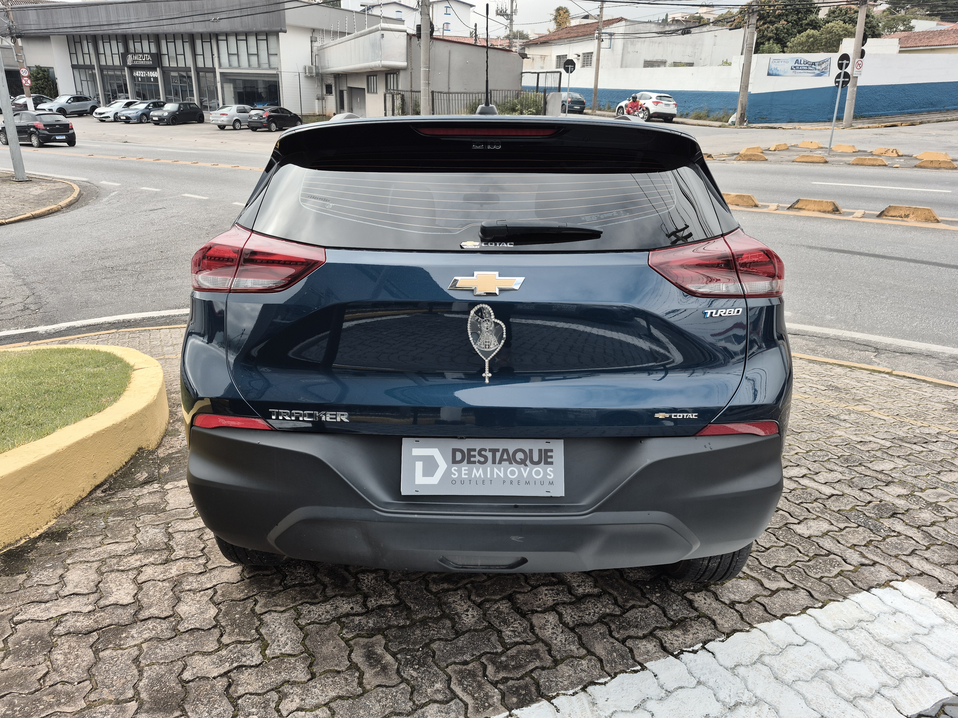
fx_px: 637
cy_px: 359
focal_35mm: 23
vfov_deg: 58.9
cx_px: 479
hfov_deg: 73.9
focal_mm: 5.4
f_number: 1.8
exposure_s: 1/616
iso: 25
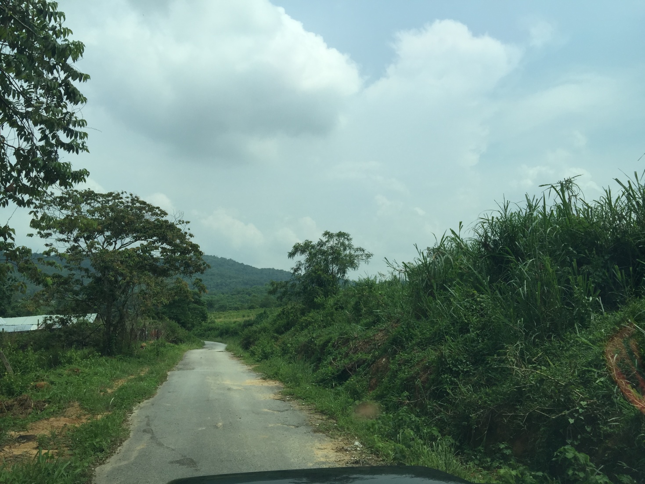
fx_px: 540
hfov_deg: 61.7
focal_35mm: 29
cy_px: 242
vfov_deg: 48.2
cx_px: 322
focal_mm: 4.15
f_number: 2.2
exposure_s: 1/2825
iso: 32
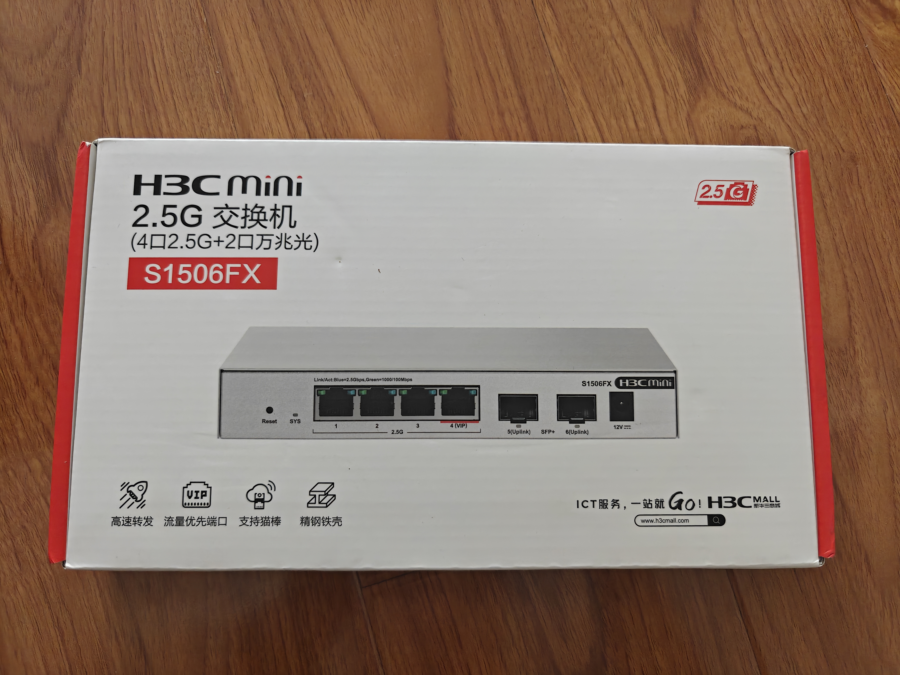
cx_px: 450
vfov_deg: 58.9
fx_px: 598
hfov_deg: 73.9
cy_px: 338
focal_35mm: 23
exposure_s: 1/131
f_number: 1.6
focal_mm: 6.06
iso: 2000
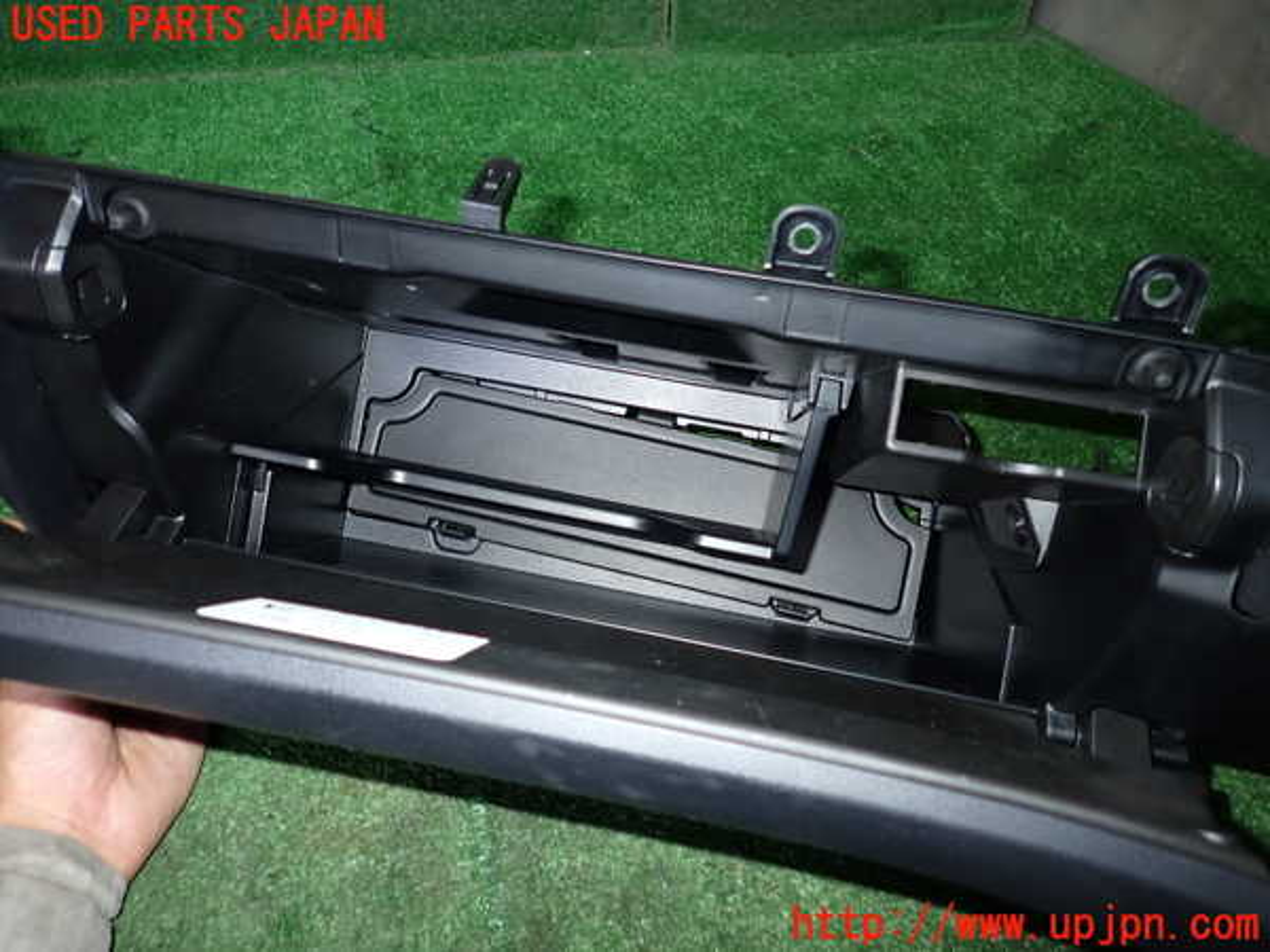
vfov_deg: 54.9
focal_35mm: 25
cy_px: 476
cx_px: 635
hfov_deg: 69.4
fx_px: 917
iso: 250
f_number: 5.6
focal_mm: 4.5
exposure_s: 1/30
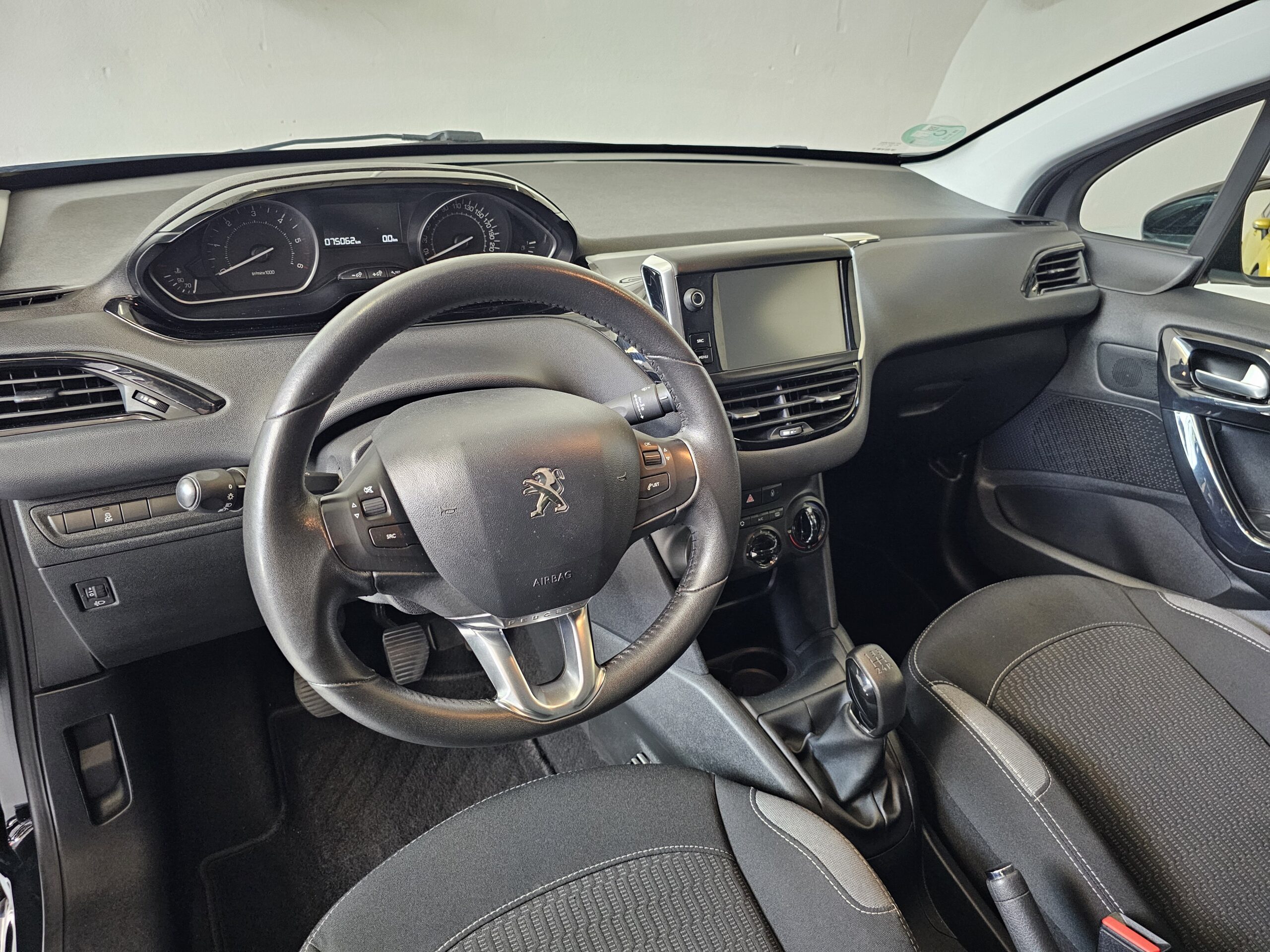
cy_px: 476
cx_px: 635
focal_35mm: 23
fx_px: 844
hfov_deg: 73.9
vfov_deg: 58.9
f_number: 1.7
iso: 640
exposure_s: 1/60
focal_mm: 6.3
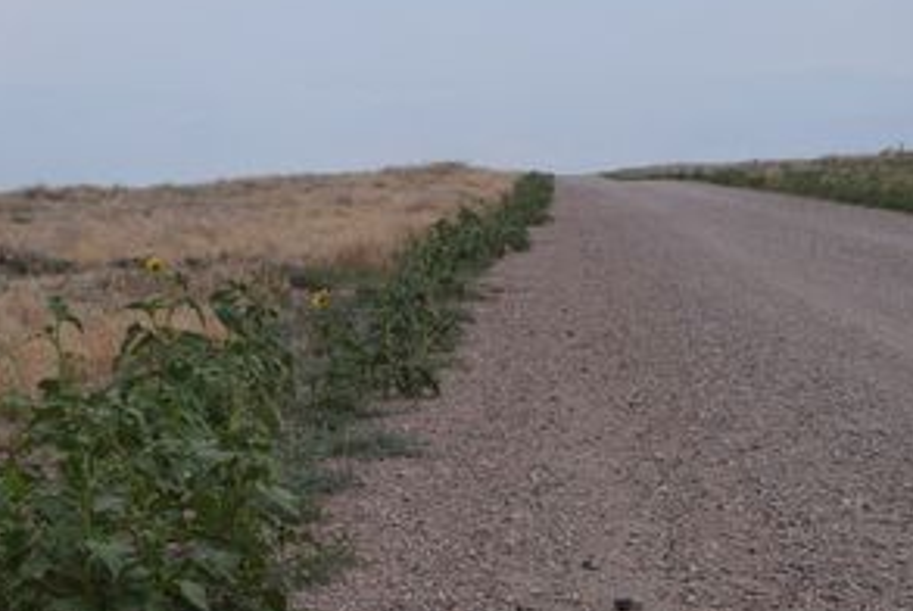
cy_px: 257
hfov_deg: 18.5
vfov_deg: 12.5
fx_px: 2792
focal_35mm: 110
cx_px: 302
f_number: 10
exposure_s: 1/200
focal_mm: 50
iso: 100
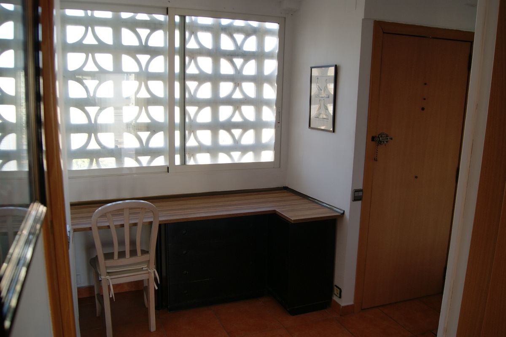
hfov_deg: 67.4
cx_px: 253
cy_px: 168
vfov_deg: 47.9
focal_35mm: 27
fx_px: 379
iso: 100
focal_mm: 18
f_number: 4.5
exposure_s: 1/40
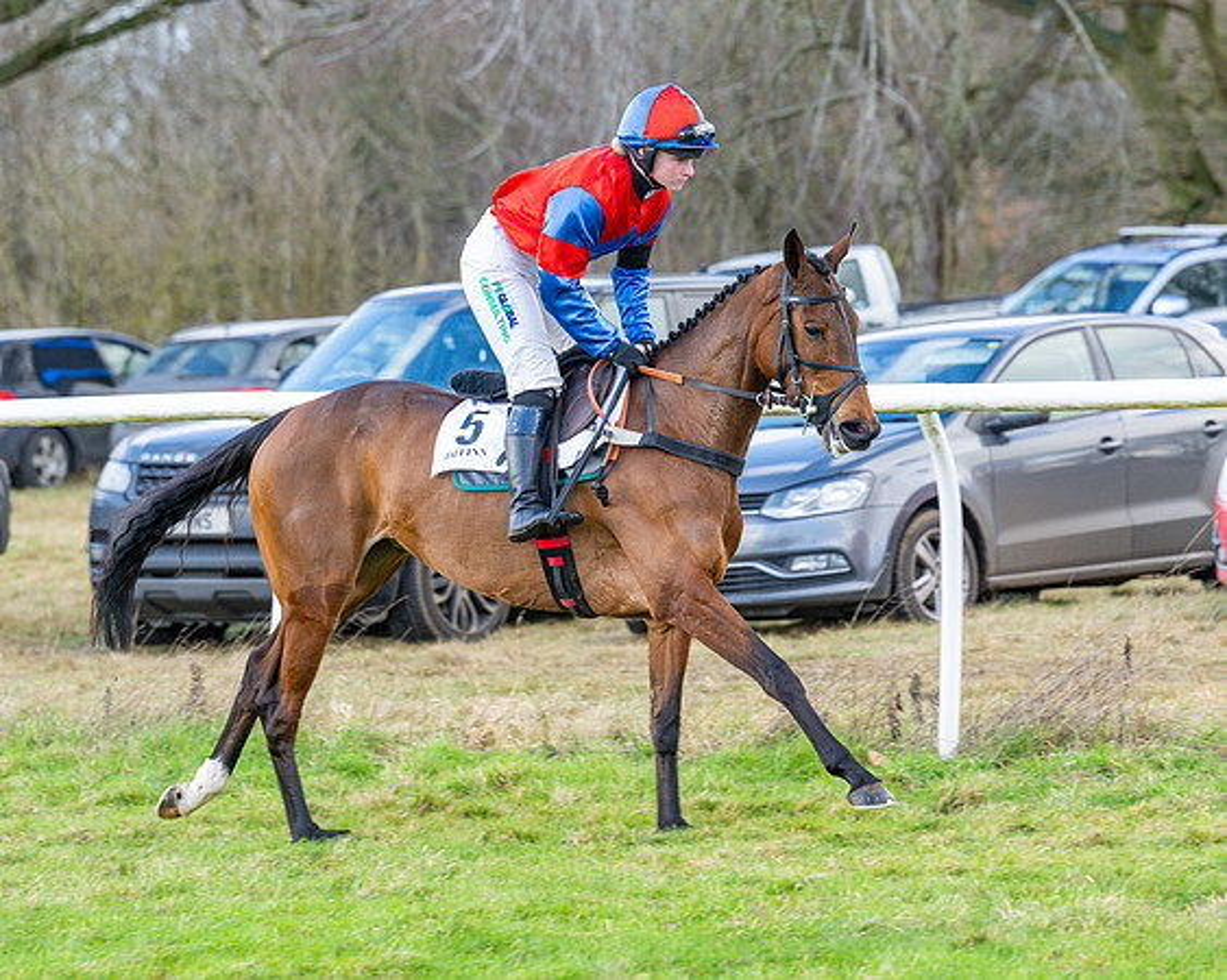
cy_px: 495
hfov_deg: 7.9
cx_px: 720
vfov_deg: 6.3
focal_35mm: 244
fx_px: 8847
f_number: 4
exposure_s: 1/640
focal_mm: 140
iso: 500
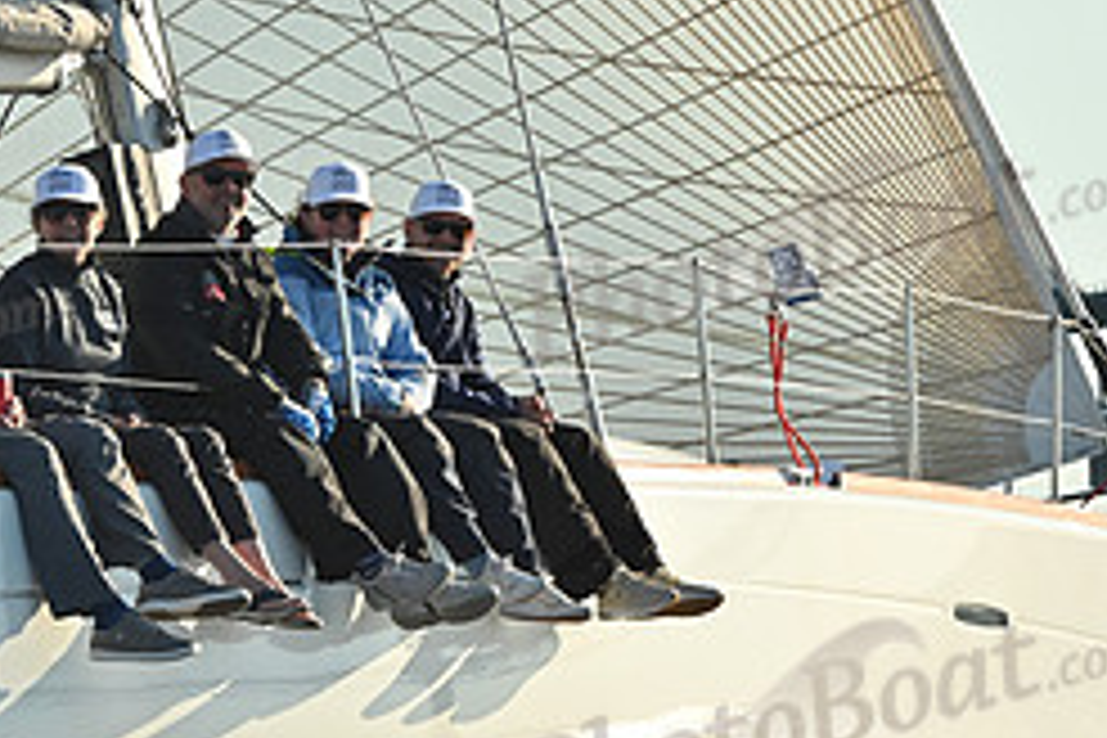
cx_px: 292
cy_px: 542
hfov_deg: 5.6
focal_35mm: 366
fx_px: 11254
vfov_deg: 3.8
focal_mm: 155
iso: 800
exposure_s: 1/1000
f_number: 11
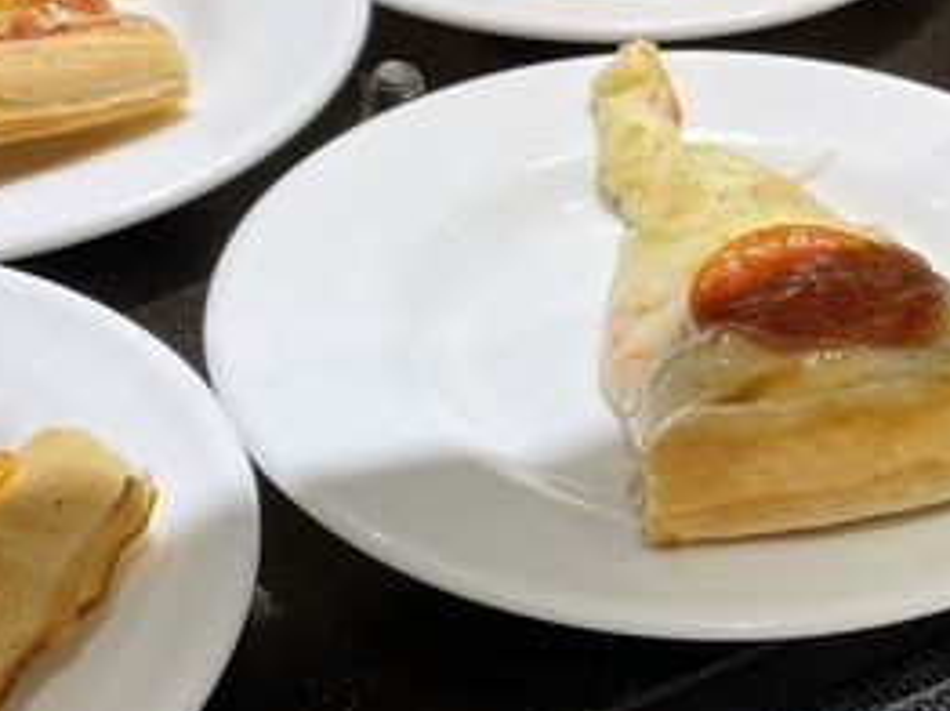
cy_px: 481
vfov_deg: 18.1
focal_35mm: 81
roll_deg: -3.1
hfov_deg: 23.8
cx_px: 756
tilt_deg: -38.8
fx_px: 2221
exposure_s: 1/100
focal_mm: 4.2
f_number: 1.6
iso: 80
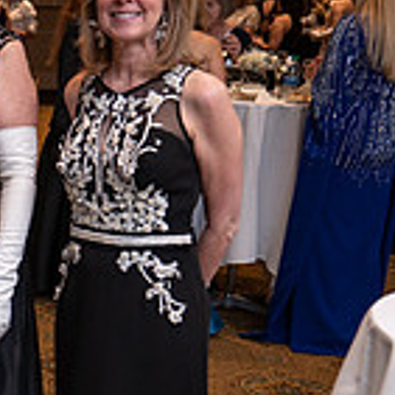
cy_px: 304
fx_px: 1175
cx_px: -367
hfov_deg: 15.6
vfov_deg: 18.9
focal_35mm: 91
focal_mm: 26
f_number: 3.5
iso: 800
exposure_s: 1/80
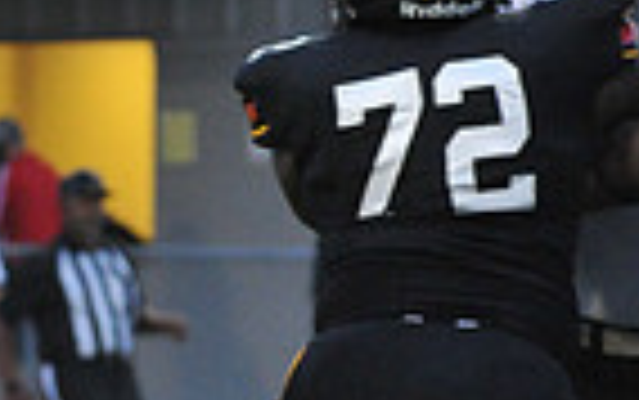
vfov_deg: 1.6
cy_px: 526
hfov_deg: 2.5
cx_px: -576
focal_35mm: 834
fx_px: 14535
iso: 5000
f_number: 6.3
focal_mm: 200
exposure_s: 1/250
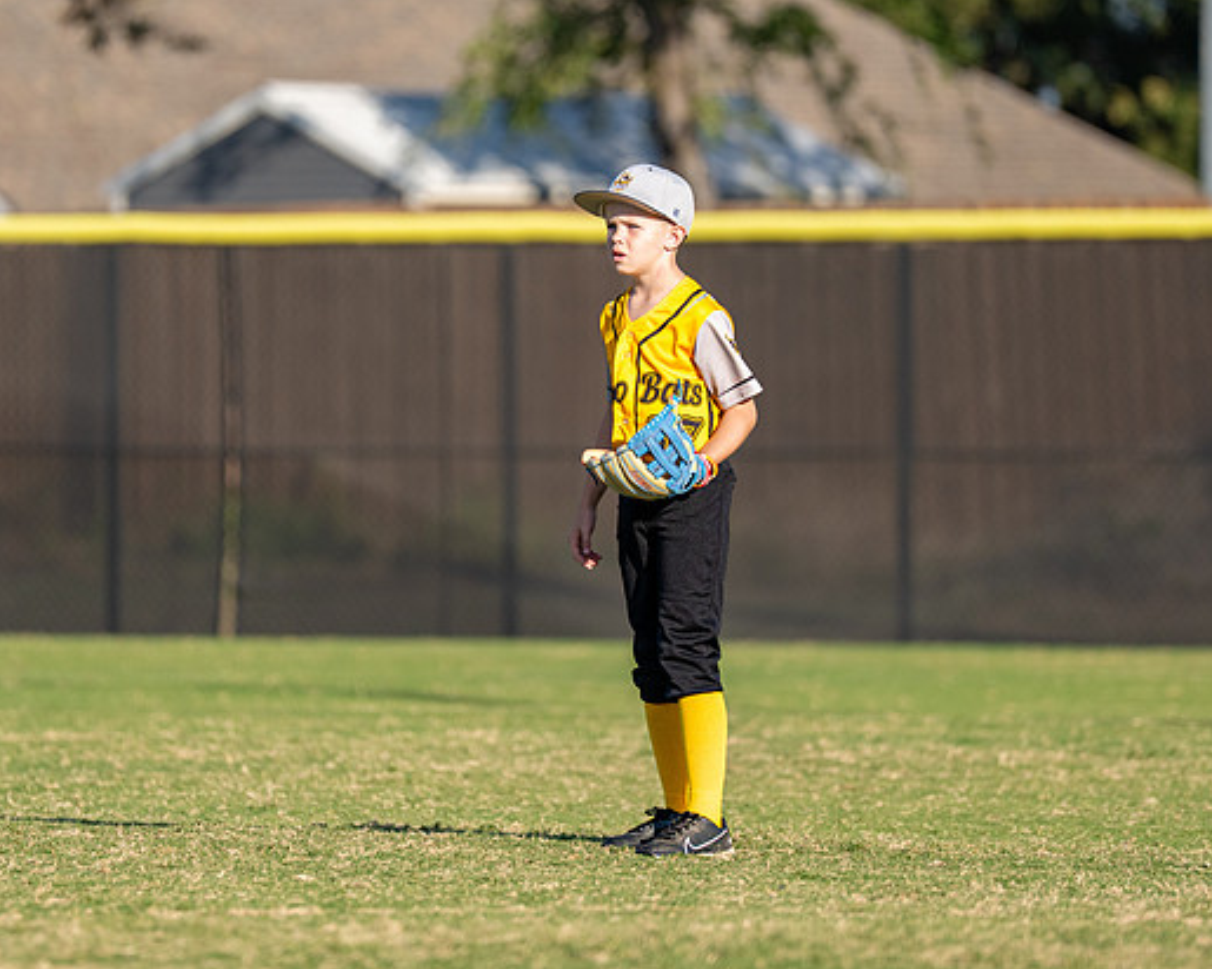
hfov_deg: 5.2
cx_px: 621
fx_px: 13308
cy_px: 409
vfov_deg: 4.2
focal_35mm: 371
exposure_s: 1/5000
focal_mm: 200
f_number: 2.8
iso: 320
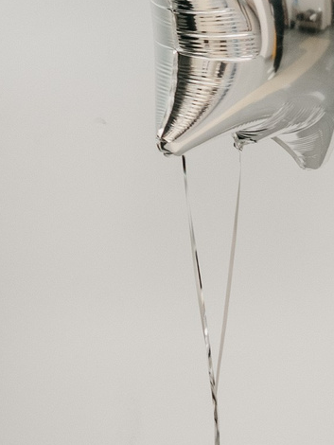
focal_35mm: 170
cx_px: -260
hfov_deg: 8.4
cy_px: -141
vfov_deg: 11.3
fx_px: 2185
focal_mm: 31
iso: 320
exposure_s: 1/200
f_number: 4
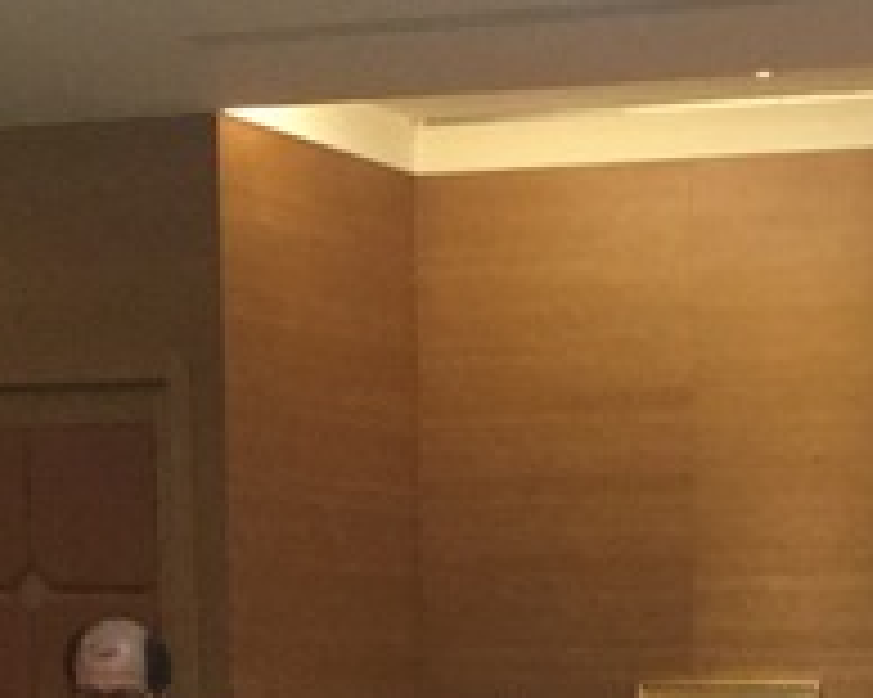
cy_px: 930
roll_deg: +0.2
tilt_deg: -5.2
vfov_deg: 13.6
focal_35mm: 109
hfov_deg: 16.9
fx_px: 2815
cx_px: 1026
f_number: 2.4
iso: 200
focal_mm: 3.3
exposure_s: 1/30
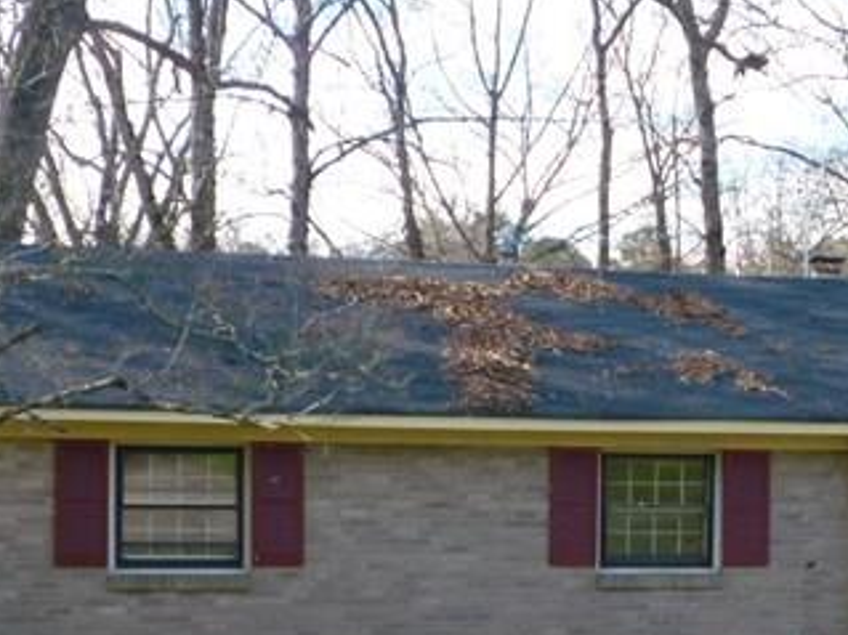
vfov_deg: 15.6
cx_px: 744
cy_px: 624
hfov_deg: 20.7
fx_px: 2277
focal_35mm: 93
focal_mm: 5.2
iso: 100
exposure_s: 1/125
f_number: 3.3
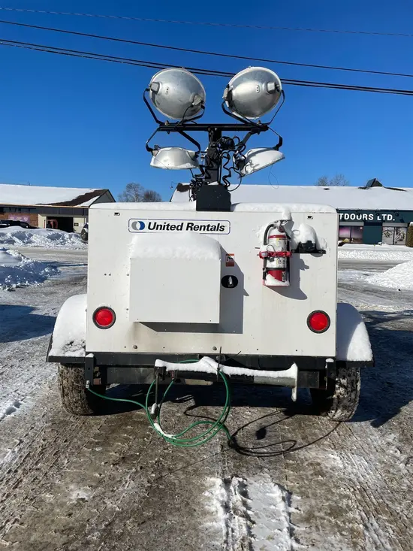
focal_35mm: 26
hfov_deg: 53.1
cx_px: 206
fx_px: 413
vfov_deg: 67.3
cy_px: 276
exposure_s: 1/9804
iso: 32
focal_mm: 4.2
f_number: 1.6
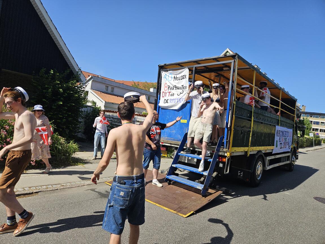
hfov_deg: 73.9
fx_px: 216
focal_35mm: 23
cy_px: 122
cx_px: 162
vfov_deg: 58.9
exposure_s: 1/1824
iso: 25
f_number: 1.8
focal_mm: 5.4
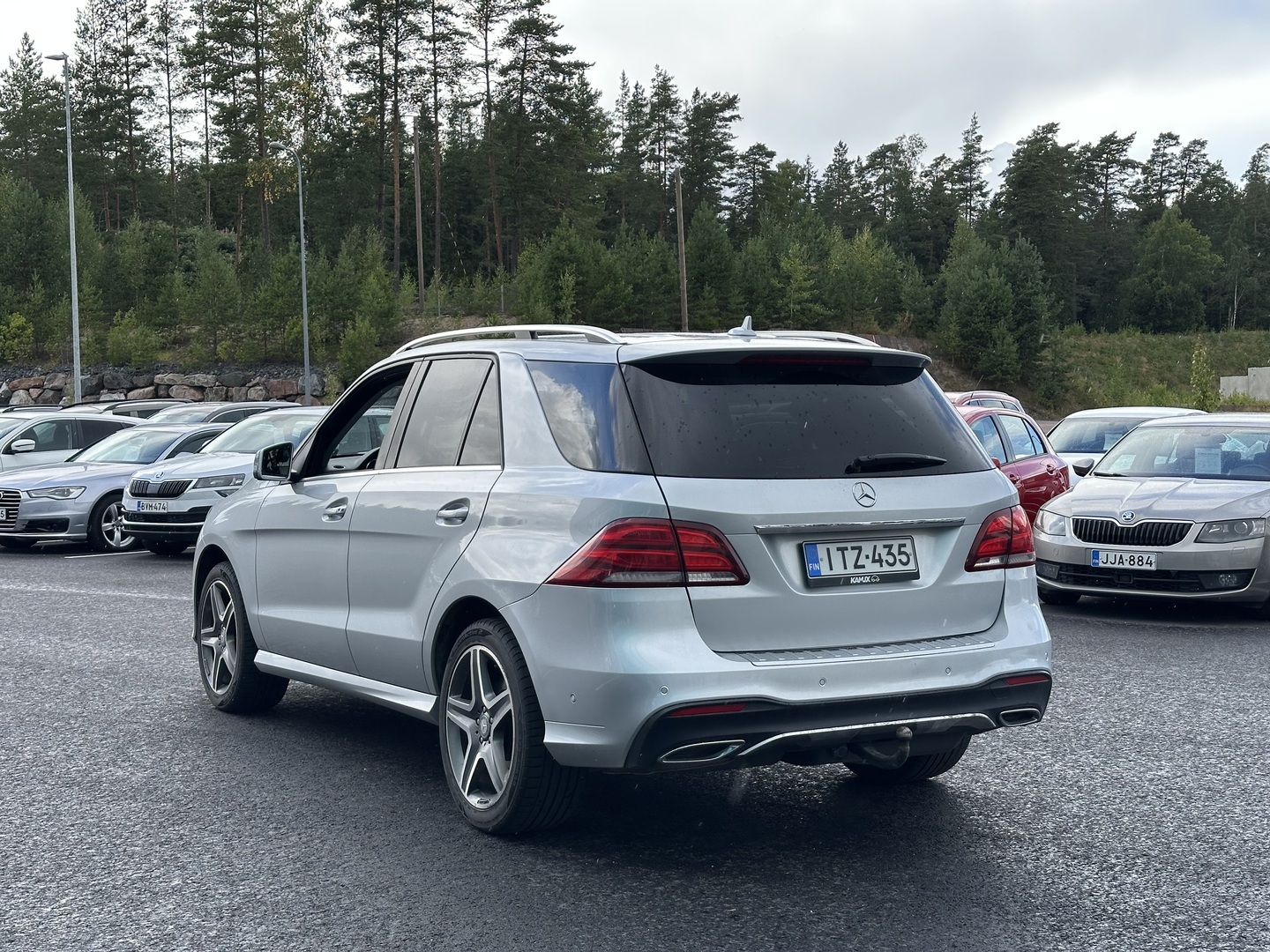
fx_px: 1761
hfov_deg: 39.7
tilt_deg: -3.2
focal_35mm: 48
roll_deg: +1.2
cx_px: 635
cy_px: 476
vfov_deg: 30.3
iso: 64
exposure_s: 1/830
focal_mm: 6.86
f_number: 1.78
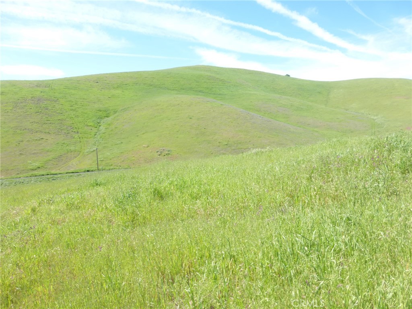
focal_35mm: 24
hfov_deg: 71.6
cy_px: 154
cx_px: 206
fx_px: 286
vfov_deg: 56.8
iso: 100
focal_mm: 4.3
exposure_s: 1/400
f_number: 4
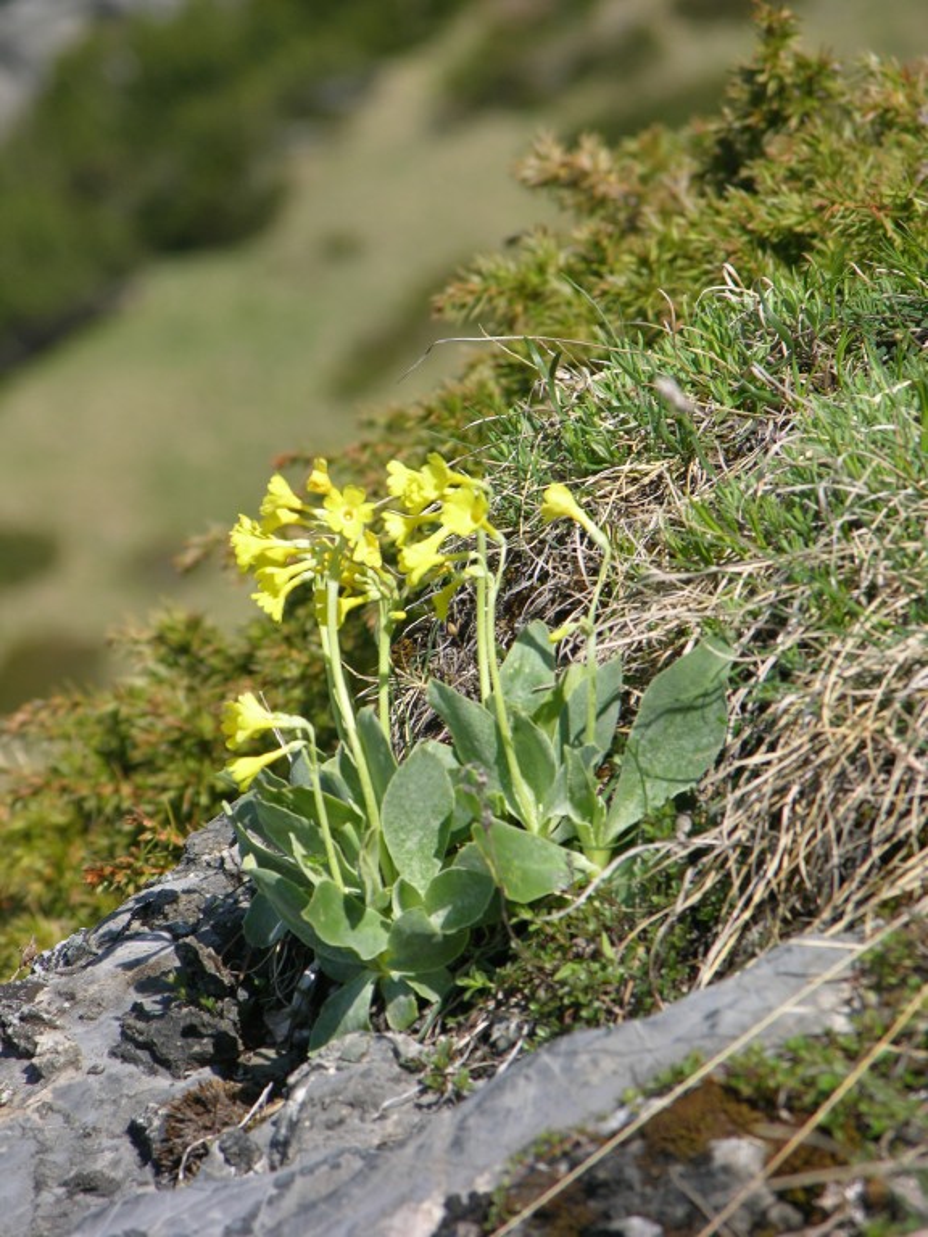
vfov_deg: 7.1
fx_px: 10008
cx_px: 464
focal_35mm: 280
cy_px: 618
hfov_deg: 5.3
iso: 50
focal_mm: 71.2
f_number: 5.3
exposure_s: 1/277
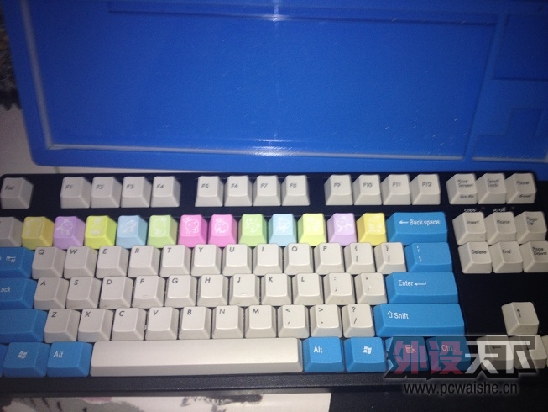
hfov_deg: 52.6
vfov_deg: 40.7
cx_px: 274
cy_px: 206
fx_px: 554
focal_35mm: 35
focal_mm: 4.28
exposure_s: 1/27
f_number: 2.4
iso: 64
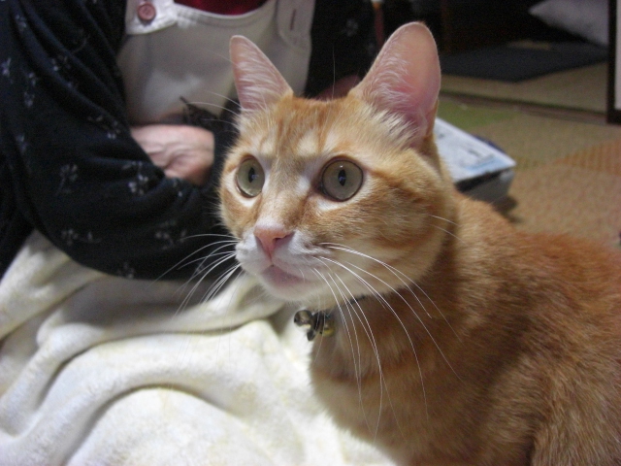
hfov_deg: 49.0
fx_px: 682
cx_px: 310
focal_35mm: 38
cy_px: 233
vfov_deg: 37.7
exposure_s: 1/50
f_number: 2.8
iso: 800
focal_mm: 7.9
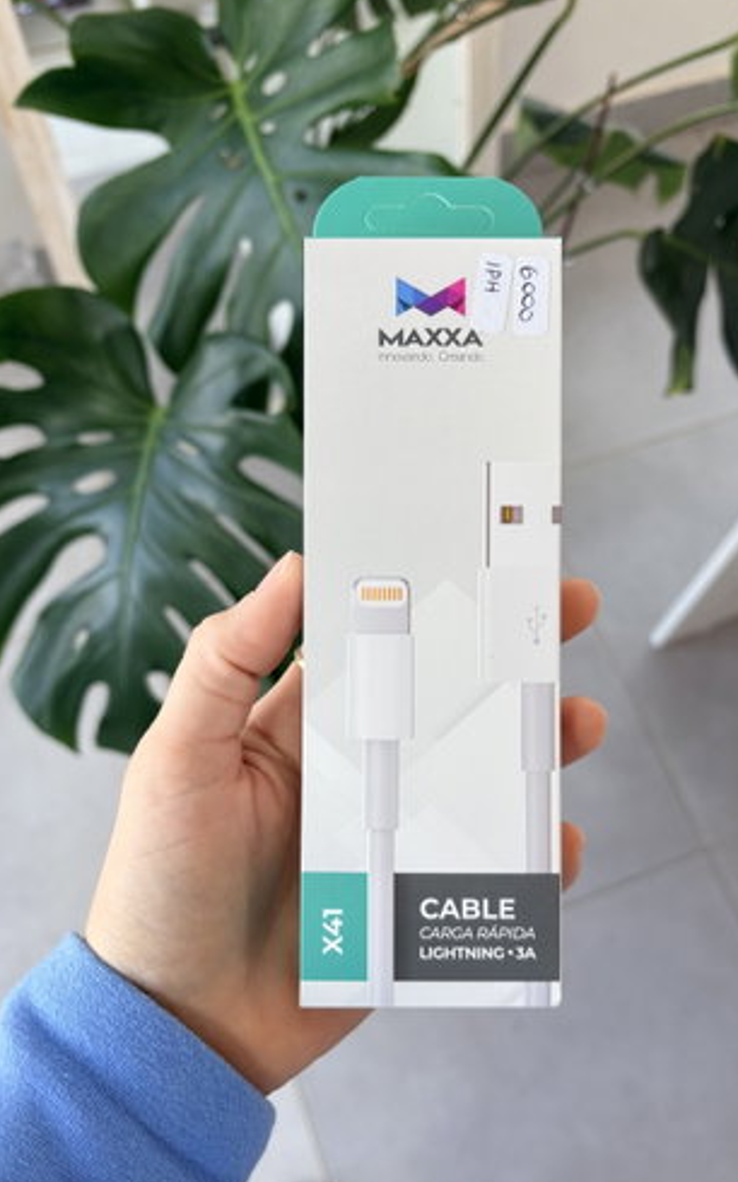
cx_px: 398
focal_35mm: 30
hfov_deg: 41.8
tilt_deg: -66.8
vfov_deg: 62.9
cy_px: 626
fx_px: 966
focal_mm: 5.96
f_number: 1.6
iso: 64
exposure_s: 1/122
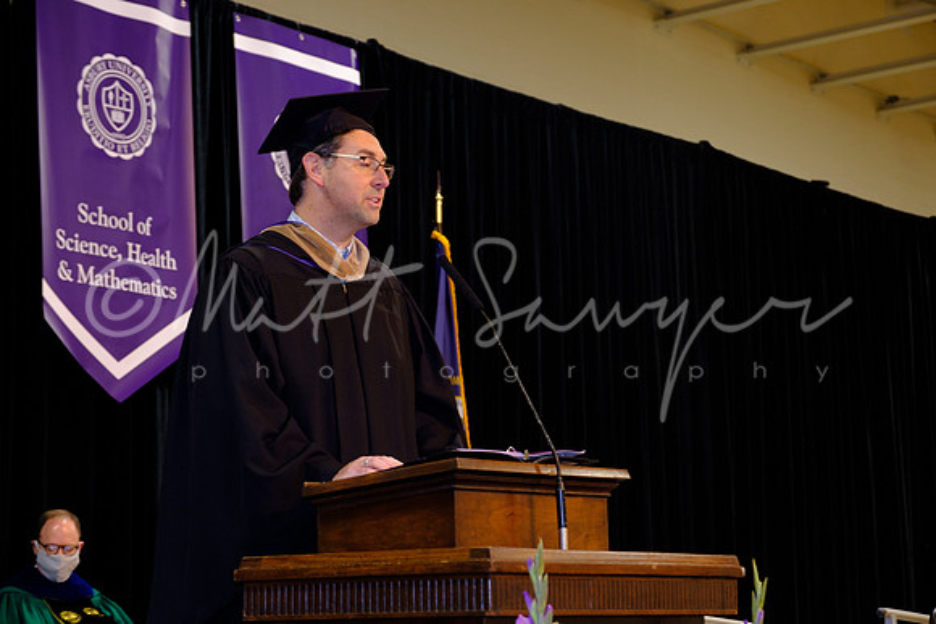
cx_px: 468
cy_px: 312
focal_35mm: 83
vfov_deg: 16.5
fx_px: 2158
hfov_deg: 24.5
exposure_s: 1/80
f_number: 4.5
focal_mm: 55
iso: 800
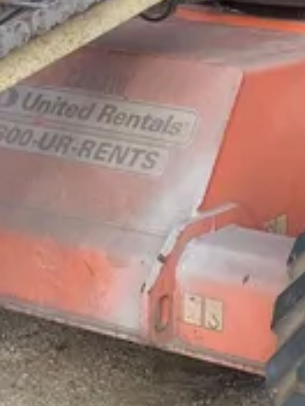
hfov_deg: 13.3
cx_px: 377
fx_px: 1269
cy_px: 146
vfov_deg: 18.2
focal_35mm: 108
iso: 50
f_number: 1.6
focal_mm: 5.1
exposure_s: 1/1536
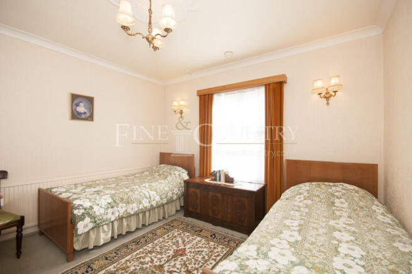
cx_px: 206
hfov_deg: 100.4
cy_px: 137
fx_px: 171
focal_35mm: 15
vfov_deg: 77.2
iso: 400
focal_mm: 10
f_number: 7.1
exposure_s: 1/50
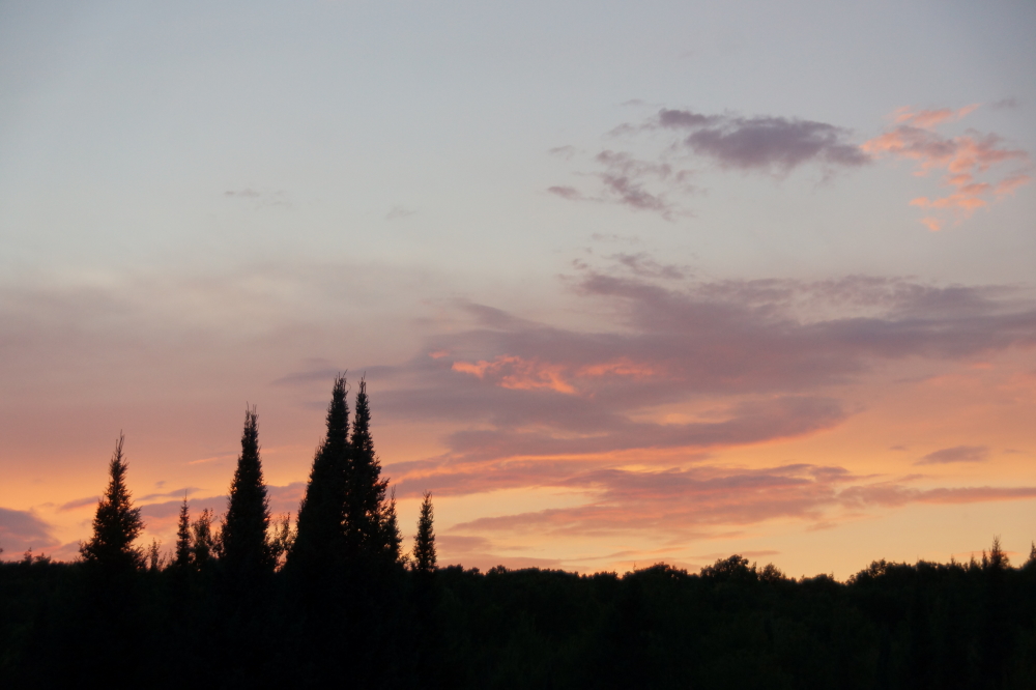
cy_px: 345
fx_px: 2589
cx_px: 518
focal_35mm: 90
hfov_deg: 22.6
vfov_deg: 15.2
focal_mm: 60
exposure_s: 1/100
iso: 500
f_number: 5
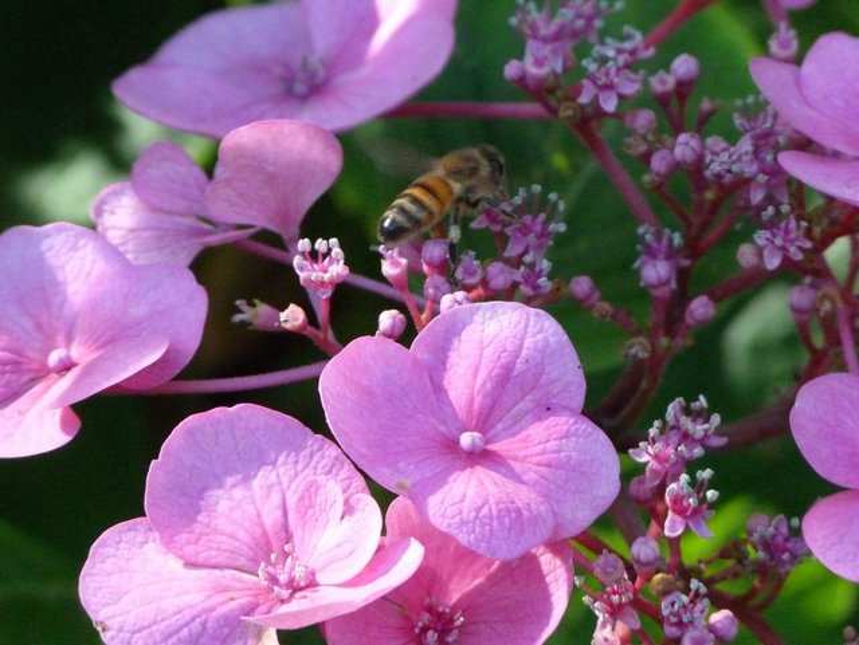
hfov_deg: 3.6
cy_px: 322
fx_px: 13758
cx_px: 430
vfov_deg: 2.7
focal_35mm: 554
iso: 800
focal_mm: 99.7
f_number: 4.9
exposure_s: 1/200
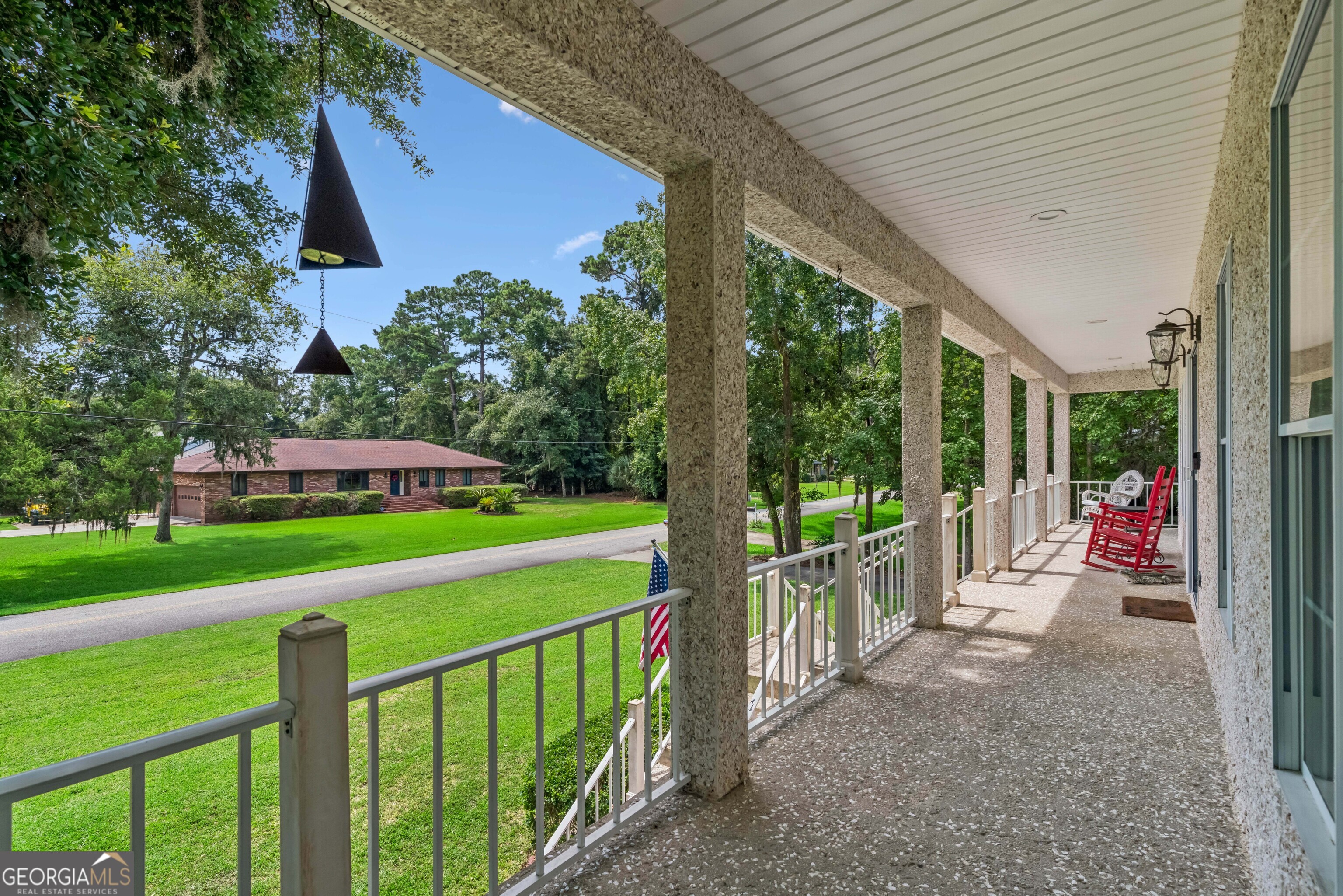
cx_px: 672
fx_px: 634
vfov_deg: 70.5
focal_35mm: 17
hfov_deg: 93.3
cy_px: 448
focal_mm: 17
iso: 250
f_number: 8
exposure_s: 1/400
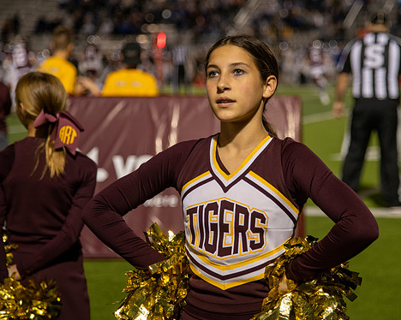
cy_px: 143
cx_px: 240
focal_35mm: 129
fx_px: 1530
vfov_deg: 12.0
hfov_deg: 14.9
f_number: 4
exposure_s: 1/100
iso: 640
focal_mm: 100
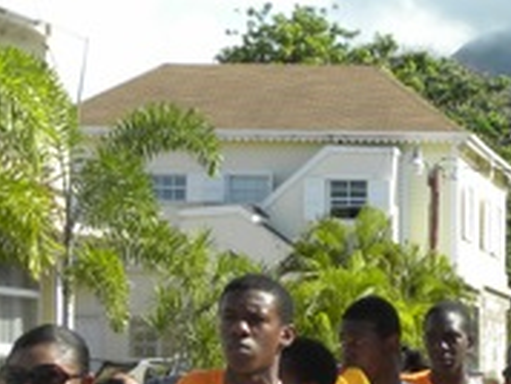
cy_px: 501
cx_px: 721
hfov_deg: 11.5
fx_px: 2439
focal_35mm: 165
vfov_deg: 8.9
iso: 64
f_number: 5
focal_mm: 8.2
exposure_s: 1/200
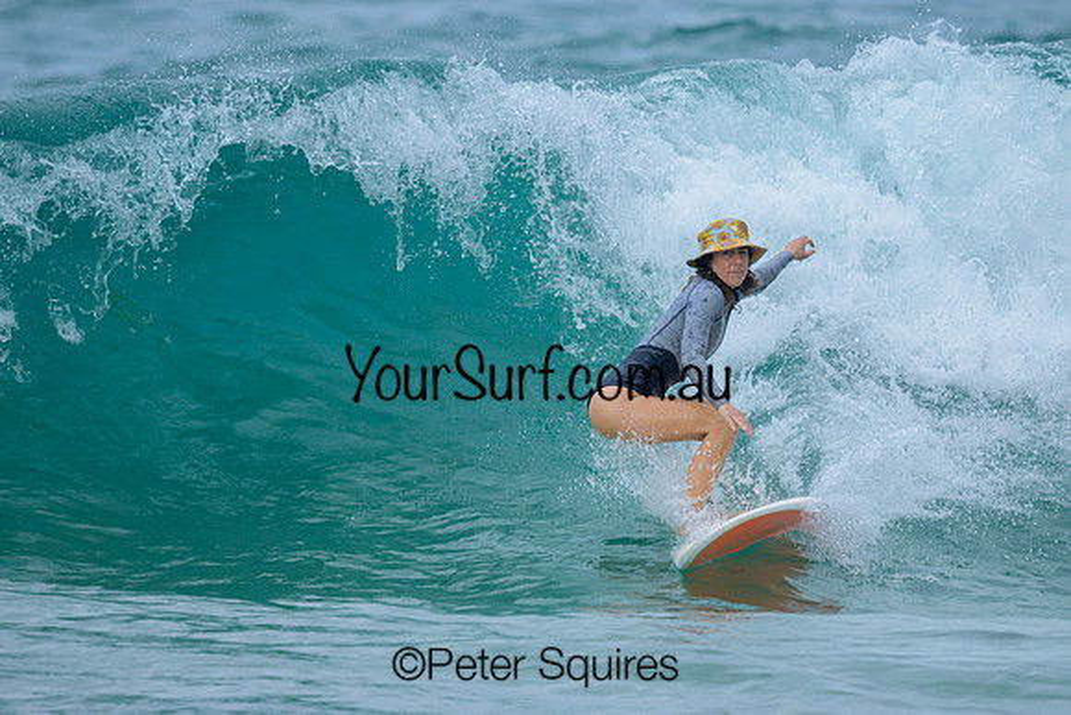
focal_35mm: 1046
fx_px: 31125
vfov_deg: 1.3
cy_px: 374
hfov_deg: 2.0
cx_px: 508
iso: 400
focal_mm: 800
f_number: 6.3
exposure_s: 1/2000
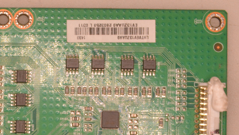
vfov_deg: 9.1
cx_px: -59
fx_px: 804
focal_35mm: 127
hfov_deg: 16.1
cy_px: 251
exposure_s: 1/80
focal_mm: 23
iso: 800
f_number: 25
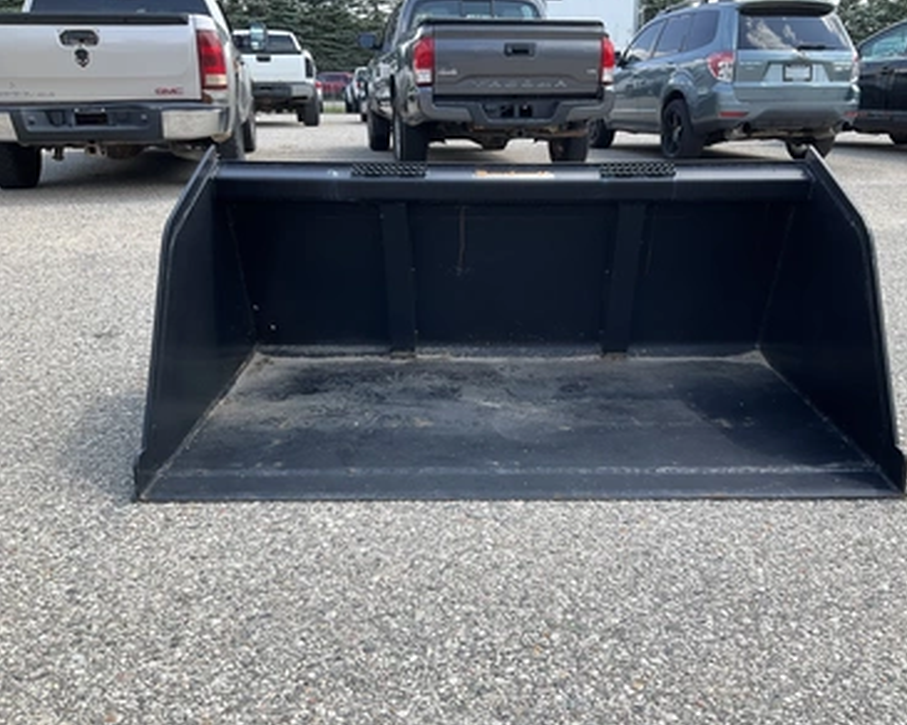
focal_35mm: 31
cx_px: 495
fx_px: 832
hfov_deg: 57.1
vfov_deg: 47.1
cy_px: 365
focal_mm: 3
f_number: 1.8
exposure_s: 1/556
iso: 25
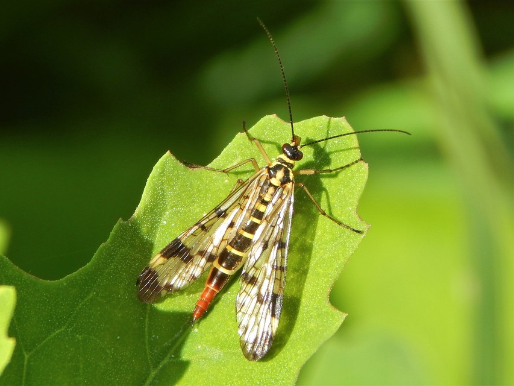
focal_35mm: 232
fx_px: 3445
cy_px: 193
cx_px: 257
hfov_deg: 8.5
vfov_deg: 6.4
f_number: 5.6
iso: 125
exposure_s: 1/250
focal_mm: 41.7
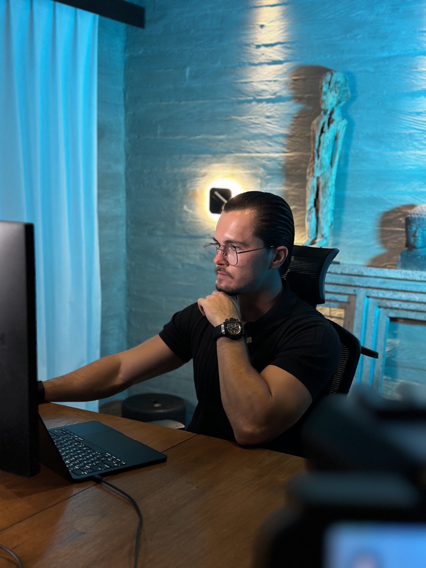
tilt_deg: -7.0
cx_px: 213
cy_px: 284
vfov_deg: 39.7
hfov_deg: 30.3
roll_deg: -1.8
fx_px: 788
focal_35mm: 48
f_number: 1.78
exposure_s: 1/50
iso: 250
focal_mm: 6.86
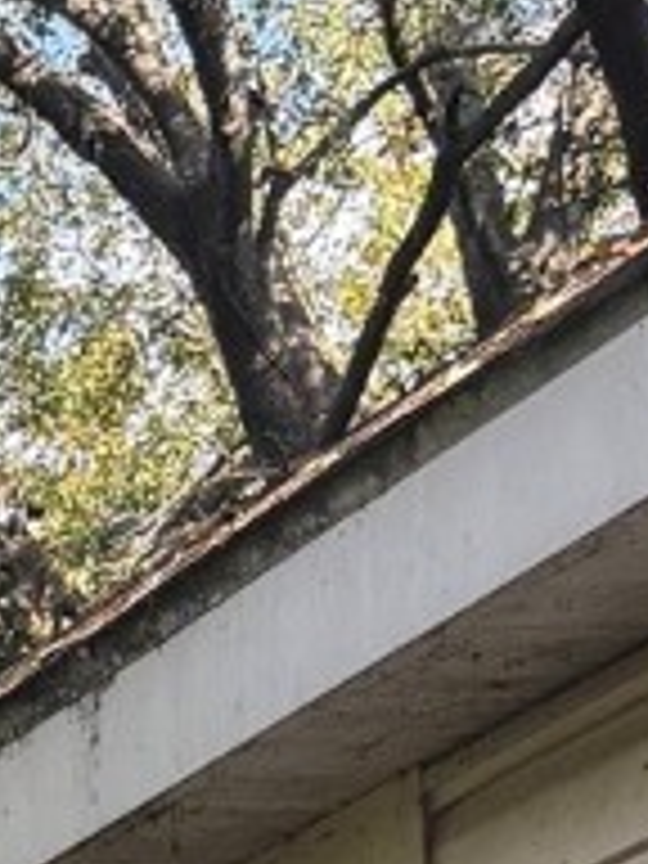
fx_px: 4792
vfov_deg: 9.3
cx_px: -1593
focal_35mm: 192
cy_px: 1994
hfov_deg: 6.7
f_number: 1.78
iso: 100
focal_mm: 6.76
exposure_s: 1/521
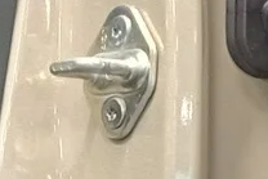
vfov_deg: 6.8
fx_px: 1490
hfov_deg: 8.5
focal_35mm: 200
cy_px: 233
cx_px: -545
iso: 640
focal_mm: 4.65
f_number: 1.8
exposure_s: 1/20
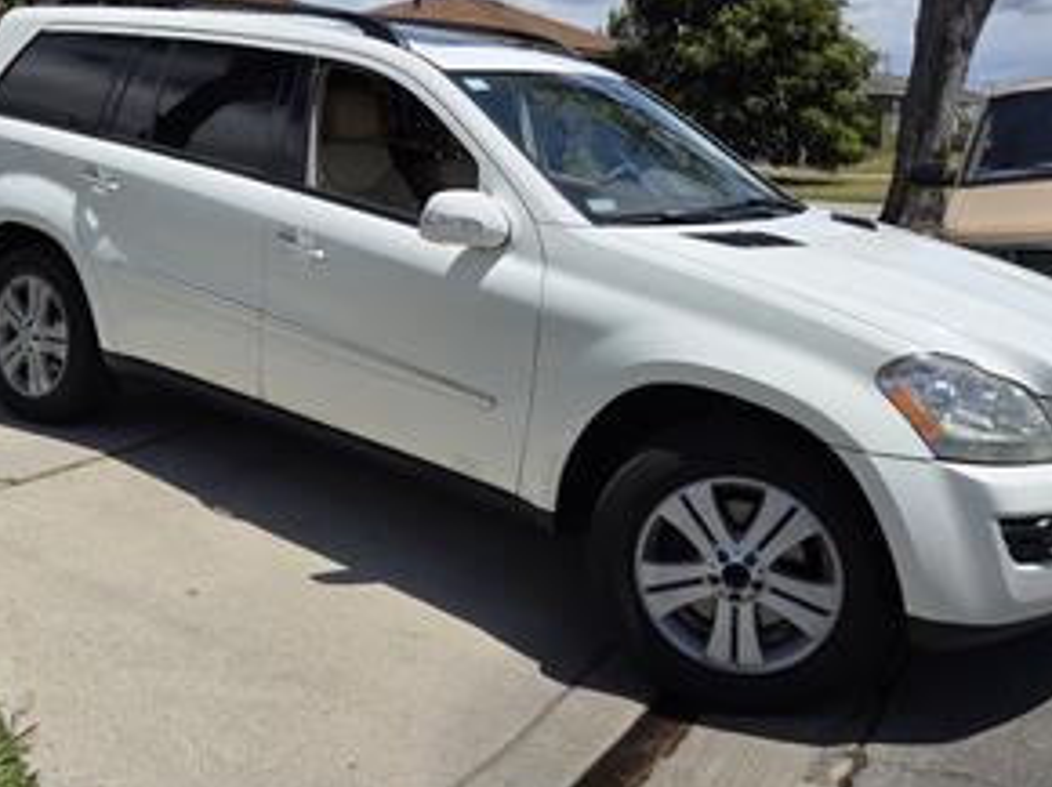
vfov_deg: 35.4
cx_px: 374
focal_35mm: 40
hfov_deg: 46.3
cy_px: 239
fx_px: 1215
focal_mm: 5.4
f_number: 1.8
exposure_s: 1/7891
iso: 80
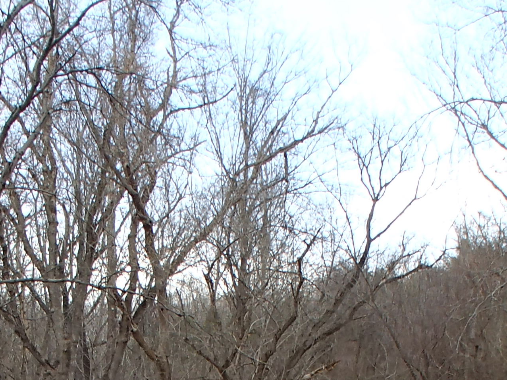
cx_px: 192
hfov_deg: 22.5
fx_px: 1274
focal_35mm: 87
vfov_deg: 15.7
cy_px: 560
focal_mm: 5
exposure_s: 1/125
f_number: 3.9
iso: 100
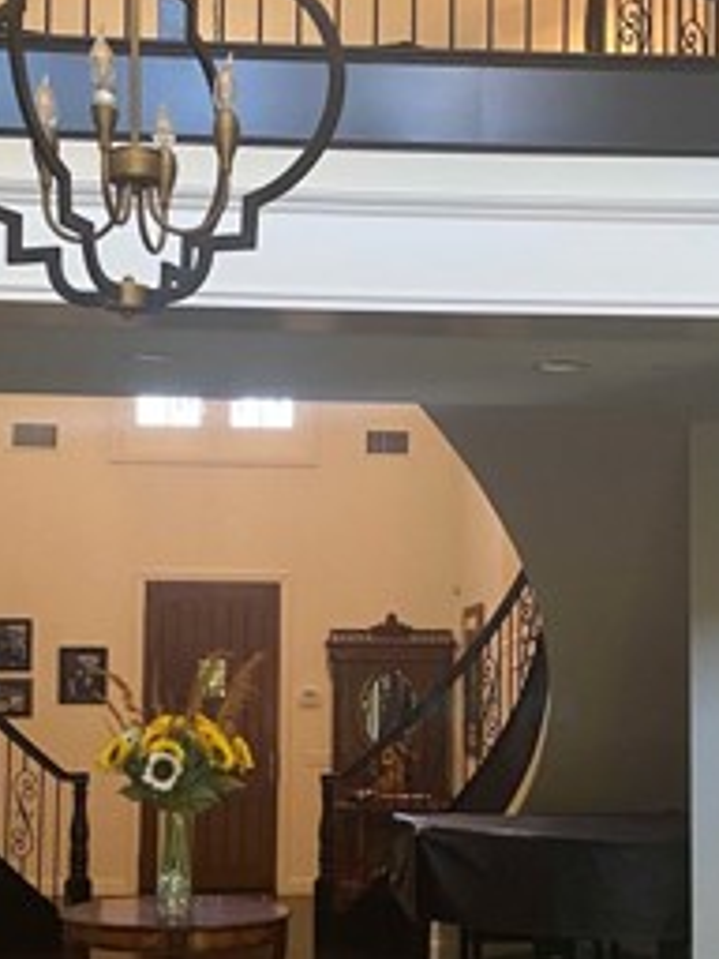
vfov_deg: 29.7
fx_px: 1800
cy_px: 584
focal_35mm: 65
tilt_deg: +3.9
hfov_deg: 22.6
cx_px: 352
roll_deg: -0.7
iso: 160
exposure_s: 1/60
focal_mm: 4.25
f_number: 1.8
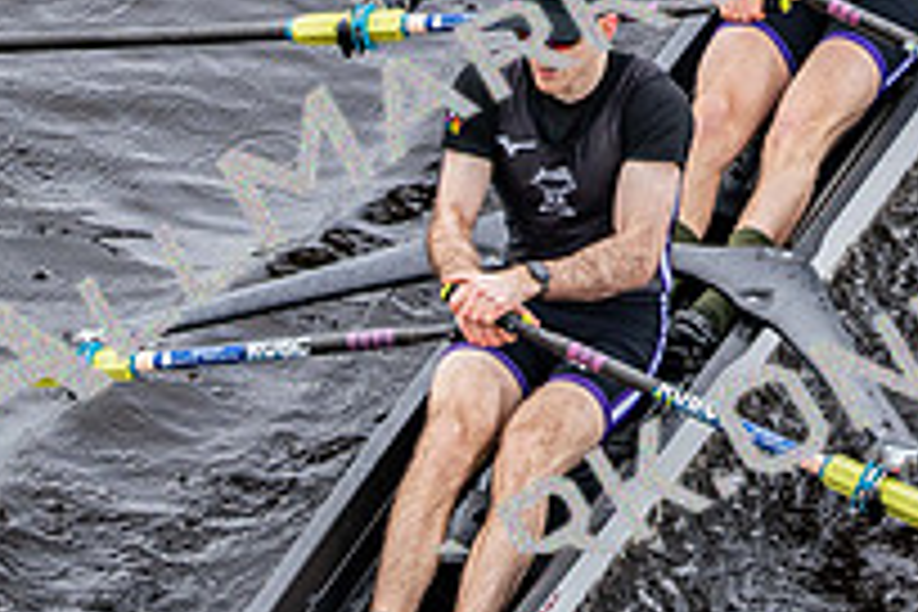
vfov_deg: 2.5
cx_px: 846
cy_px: -218
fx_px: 14049
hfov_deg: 3.7
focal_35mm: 551
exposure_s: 1/2000
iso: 640
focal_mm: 194
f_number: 2.8
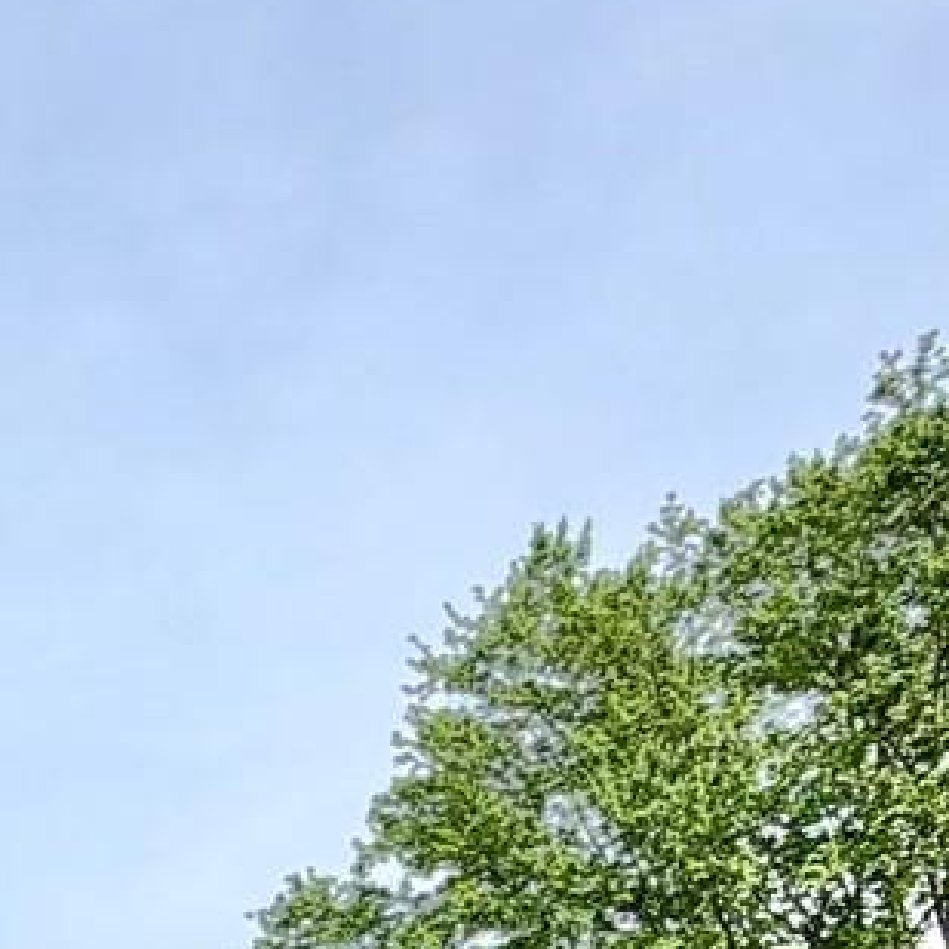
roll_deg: +0.4
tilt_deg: +0.1
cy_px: 1923
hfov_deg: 17.4
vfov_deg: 16.1
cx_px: -740
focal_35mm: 82
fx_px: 2543
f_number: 2.2
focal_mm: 2.22
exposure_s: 1/928
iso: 20
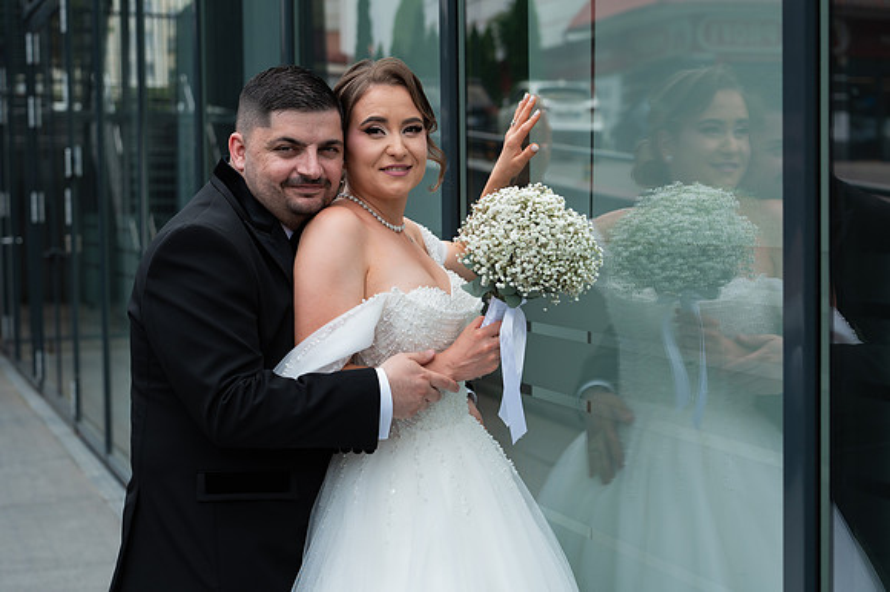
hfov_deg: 34.0
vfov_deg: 23.0
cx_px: 411
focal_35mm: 59
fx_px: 1456
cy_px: 281
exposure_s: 1/800
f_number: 3.5
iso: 200
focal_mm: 54
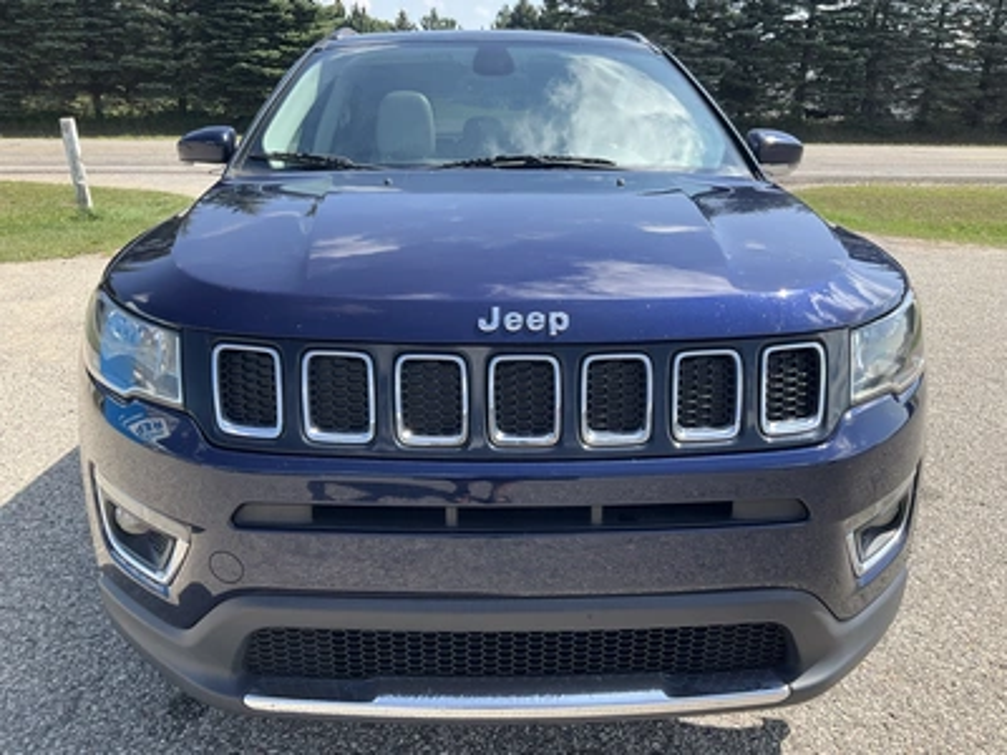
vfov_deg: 48.2
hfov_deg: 61.7
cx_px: 504
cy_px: 378
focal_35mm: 29
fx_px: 844
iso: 25
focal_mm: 3
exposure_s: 1/770
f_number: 1.8
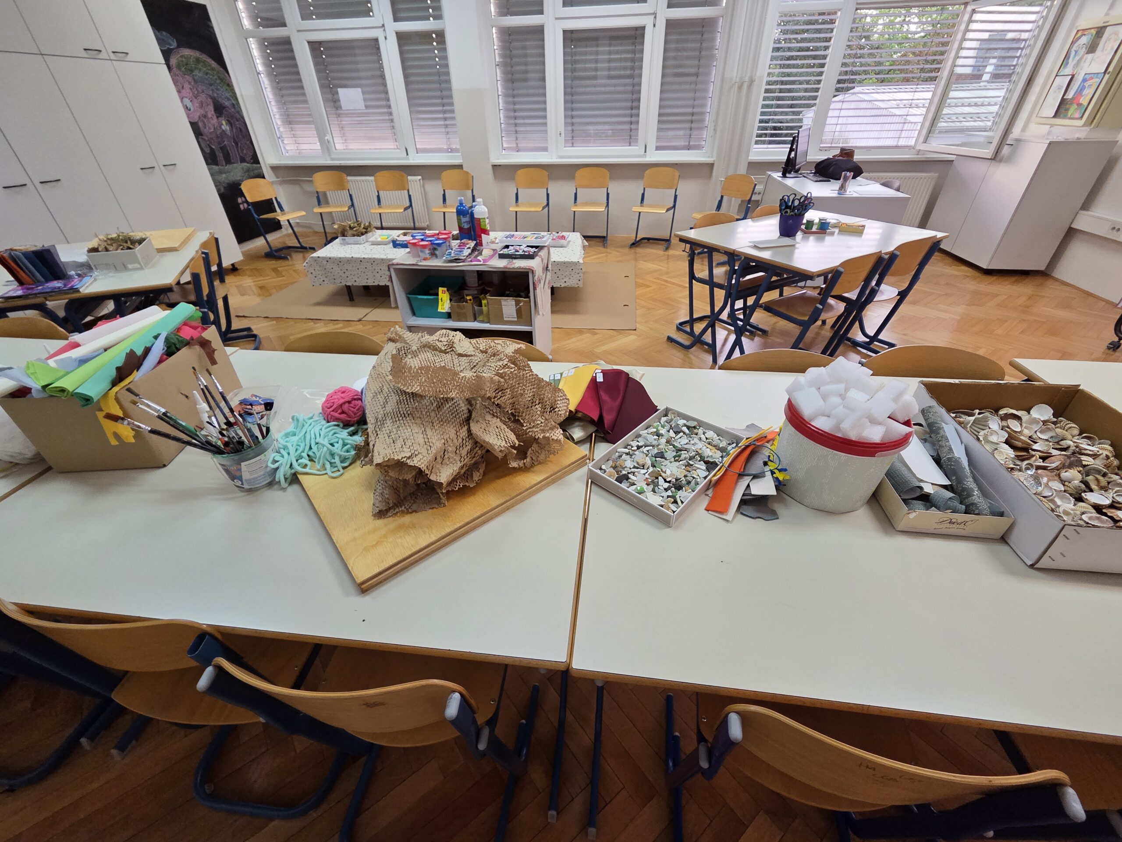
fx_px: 421
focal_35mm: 13
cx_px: 561
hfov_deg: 106.2
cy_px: 421
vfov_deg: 89.9
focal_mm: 2.2
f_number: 2.2
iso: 200
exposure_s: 1/100
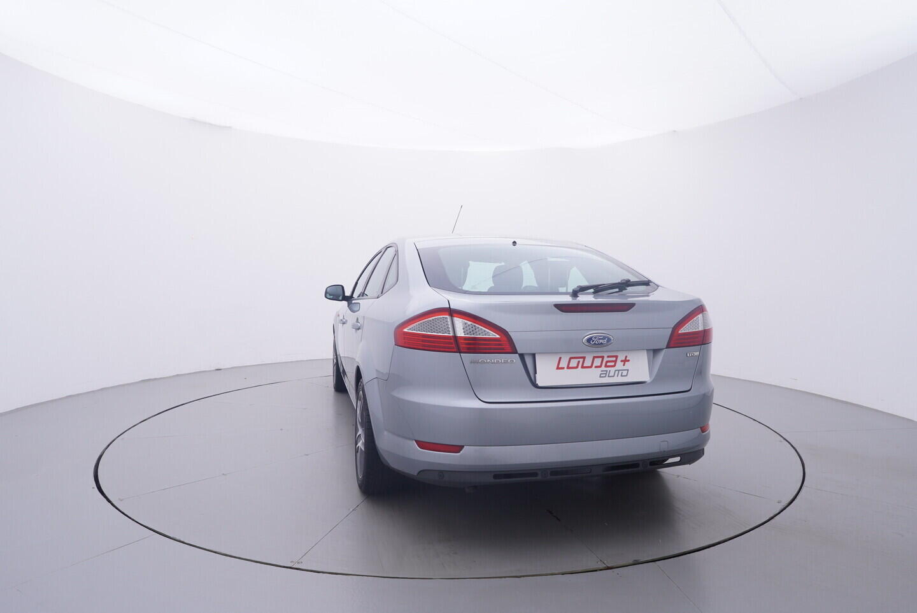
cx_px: 458
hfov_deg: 77.3
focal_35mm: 22
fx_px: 573
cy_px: 306
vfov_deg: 56.2
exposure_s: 1/80
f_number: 5
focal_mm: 15
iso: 200
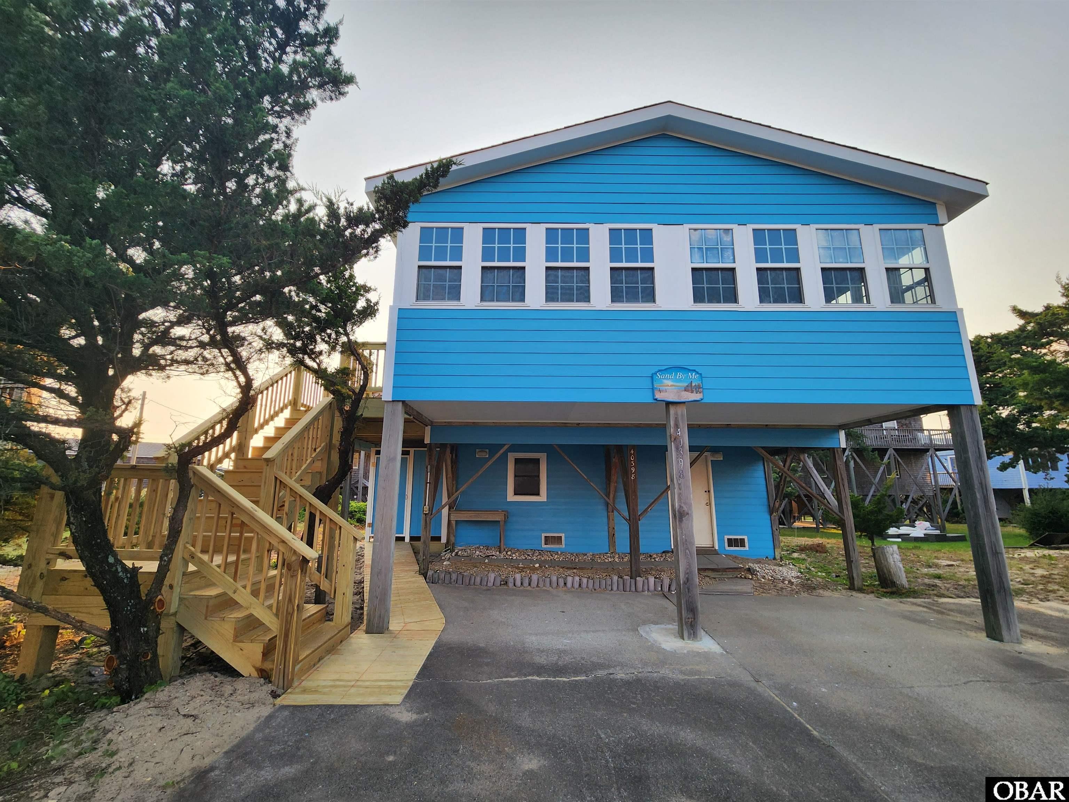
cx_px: 534
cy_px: 401
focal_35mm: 13
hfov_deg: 106.2
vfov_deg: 89.9
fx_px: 401
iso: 50
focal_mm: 2.2
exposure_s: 1/280
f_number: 2.2
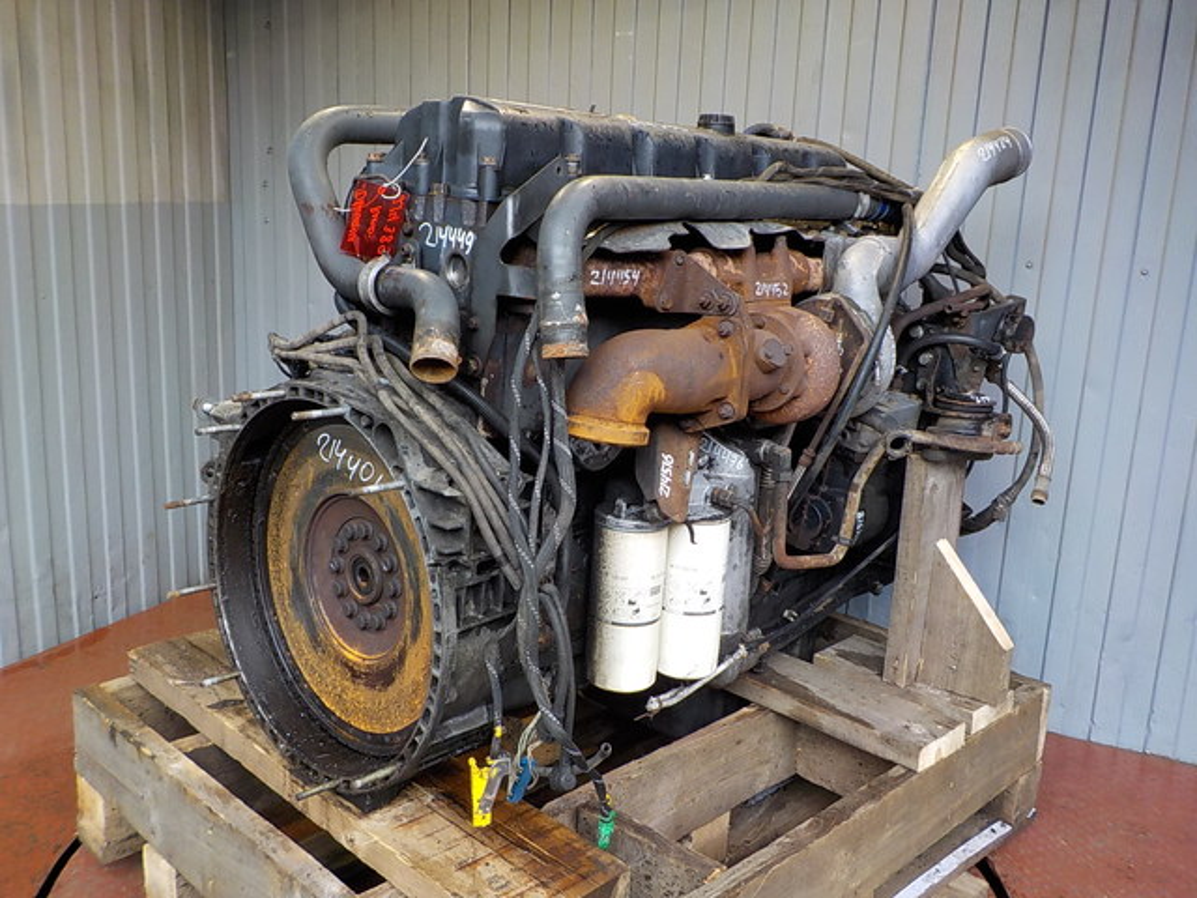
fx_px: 1037
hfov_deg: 60.0
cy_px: 449
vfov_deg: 46.8
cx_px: 598
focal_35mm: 30
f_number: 3.3
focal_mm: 4.1
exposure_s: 1/30
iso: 125
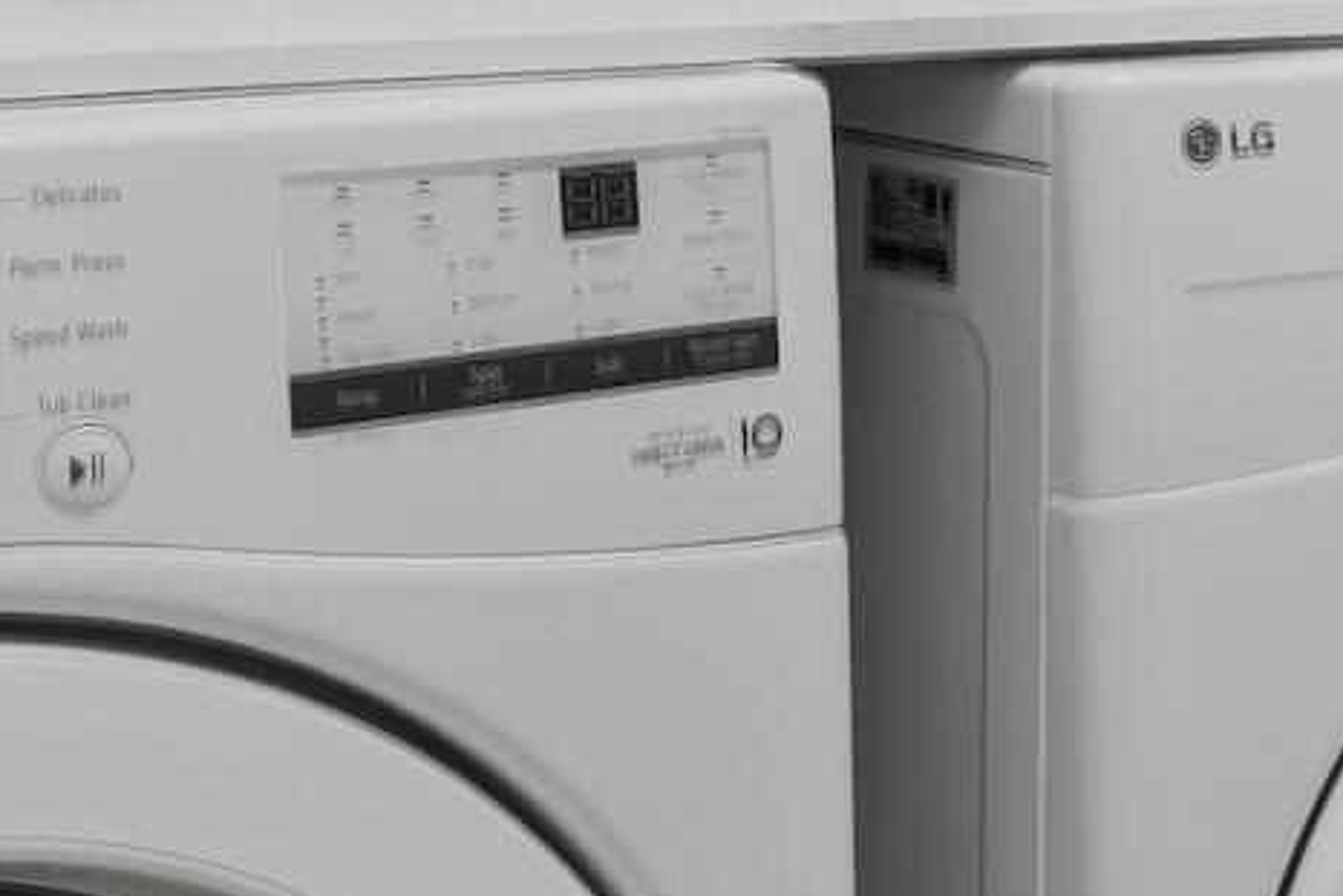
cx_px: 2170
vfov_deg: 12.9
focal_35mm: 103
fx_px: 3843
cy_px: -213
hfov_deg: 17.3
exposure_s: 1/1.25
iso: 500
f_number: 9
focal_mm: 16
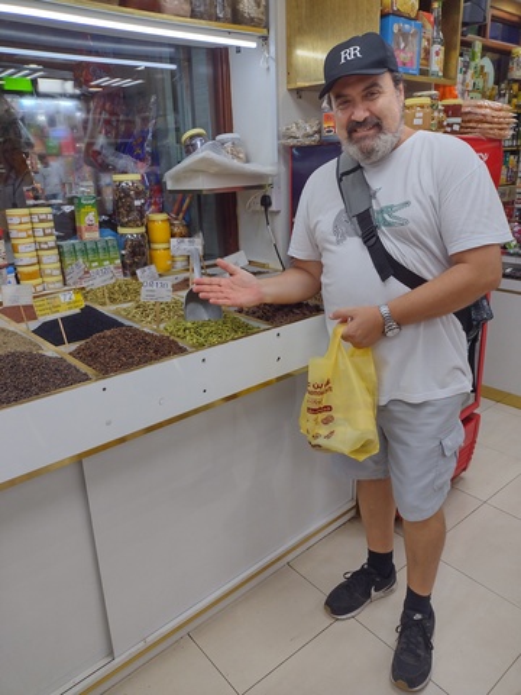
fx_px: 542
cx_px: 260
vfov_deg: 65.3
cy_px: 348
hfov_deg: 51.4
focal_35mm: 27
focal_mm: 4.71
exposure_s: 1/148
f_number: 1.7
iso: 100
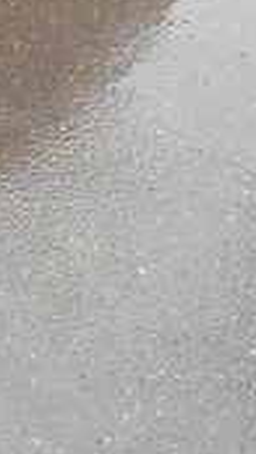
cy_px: -123
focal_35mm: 84
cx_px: -110
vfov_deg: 22.8
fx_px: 1013
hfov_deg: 13.7
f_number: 1.9
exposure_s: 1/17
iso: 200
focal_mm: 3.6
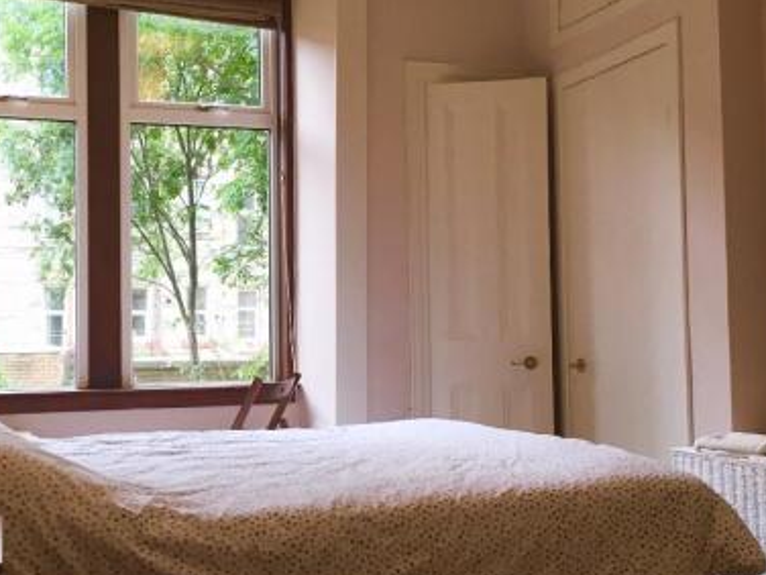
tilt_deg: +1.5
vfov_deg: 32.2
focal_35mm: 45
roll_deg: -0.3
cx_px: 276
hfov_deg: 41.7
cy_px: 299
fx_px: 996
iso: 40
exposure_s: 1/33
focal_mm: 4.15
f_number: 2.2
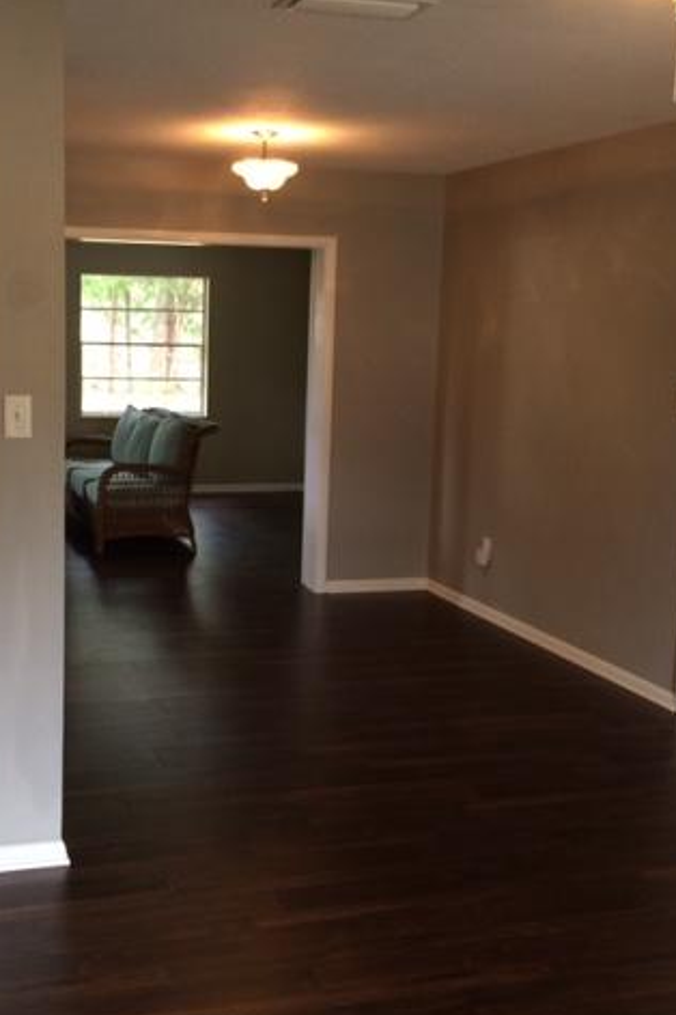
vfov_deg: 47.4
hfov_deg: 32.3
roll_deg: +0.2
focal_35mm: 41
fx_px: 1155
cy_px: 509
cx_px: 222
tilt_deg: -7.3
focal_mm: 4.15
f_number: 2.2
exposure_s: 1/30
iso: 80
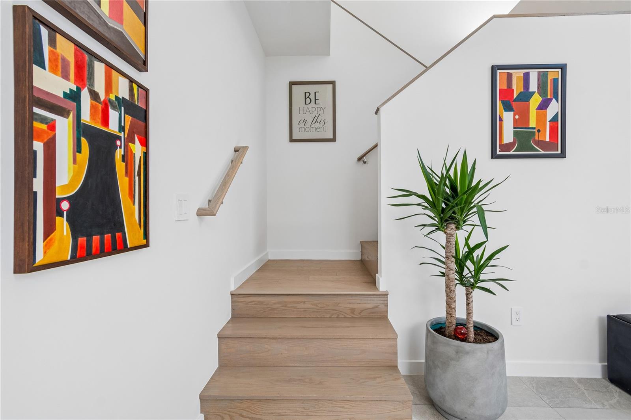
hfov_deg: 100.4
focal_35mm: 15
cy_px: 210
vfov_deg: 77.3
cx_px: 316
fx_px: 263
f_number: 7.1
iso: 100
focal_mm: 10
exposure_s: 1/50
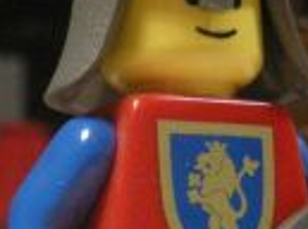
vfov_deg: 8.7
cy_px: 277
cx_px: -55
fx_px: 1491
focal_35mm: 168
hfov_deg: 11.6
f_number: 2.7
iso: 400
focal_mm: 7.5
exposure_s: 1/53.1
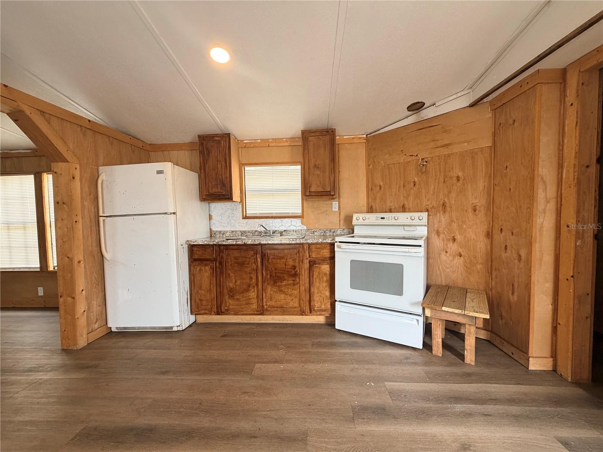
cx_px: 302
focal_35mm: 14
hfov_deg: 102.1
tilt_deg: -3.6
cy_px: 226
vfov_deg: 85.7
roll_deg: +2.4
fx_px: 244
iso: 200
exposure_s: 1/121
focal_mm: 2.22
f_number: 2.2
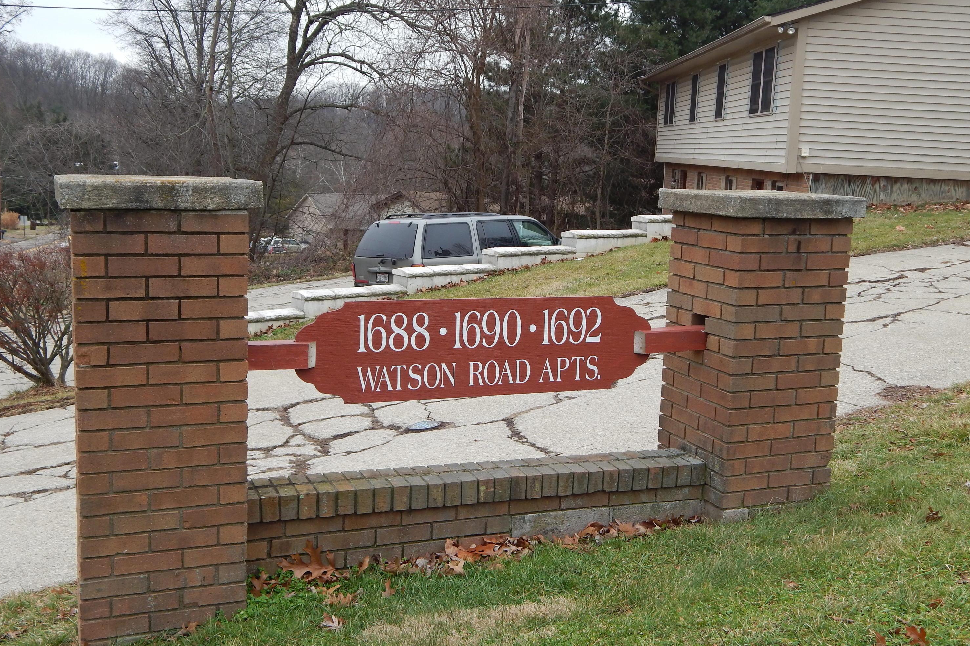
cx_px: 481
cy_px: 313
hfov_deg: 48.5
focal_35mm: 40
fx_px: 1078
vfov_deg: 33.4
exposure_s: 1/125
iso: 125
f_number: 3.4
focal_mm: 6.8
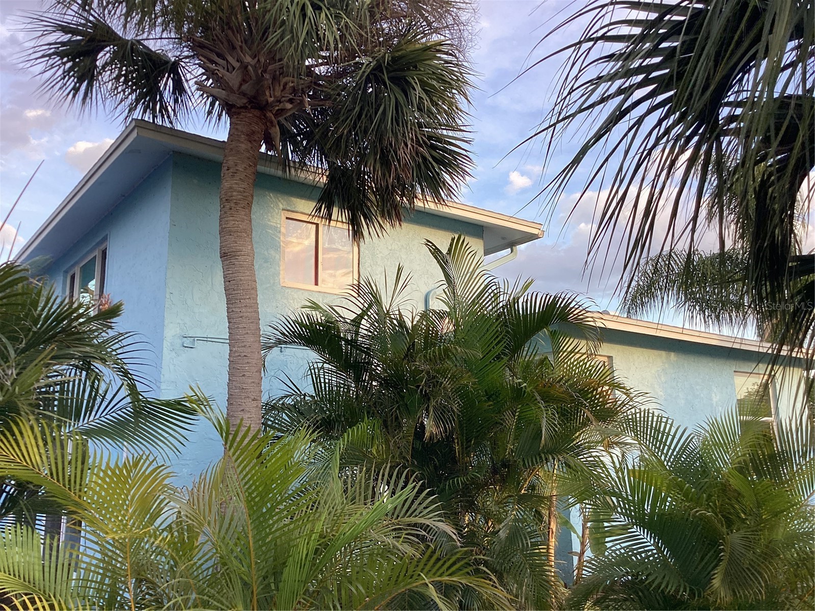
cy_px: 306
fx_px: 730
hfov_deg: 58.4
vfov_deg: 45.4
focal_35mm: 31
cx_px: 408
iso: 32
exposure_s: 1/120
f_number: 2.4
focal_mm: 3.3
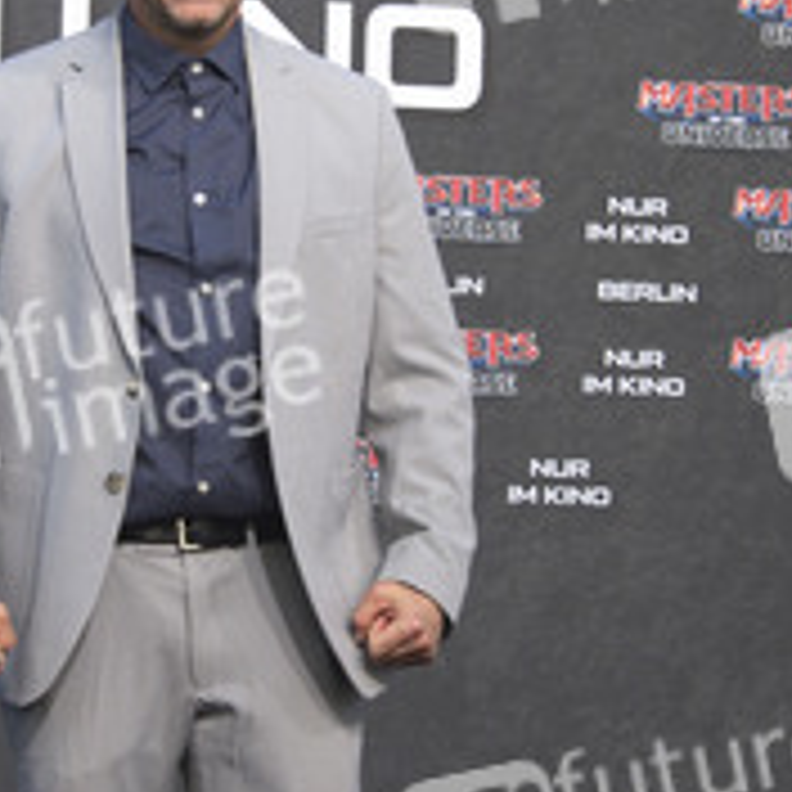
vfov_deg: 12.9
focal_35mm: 135
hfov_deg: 12.9
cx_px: 220
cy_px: 603
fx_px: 3495
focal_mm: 70
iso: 320
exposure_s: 1/320
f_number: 6.3
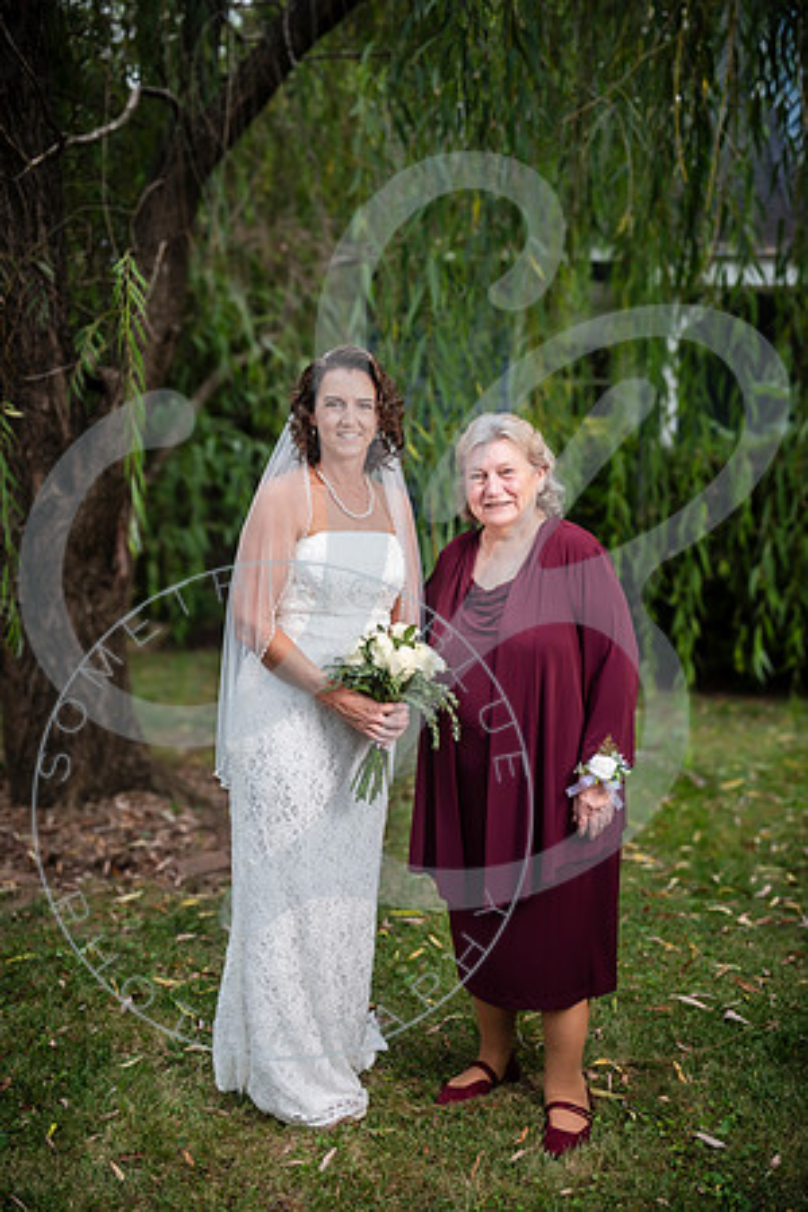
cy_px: 606
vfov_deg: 41.1
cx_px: 404
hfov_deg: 28.1
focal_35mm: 48
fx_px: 1616
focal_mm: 48
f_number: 2.8
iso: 100
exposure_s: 1/250
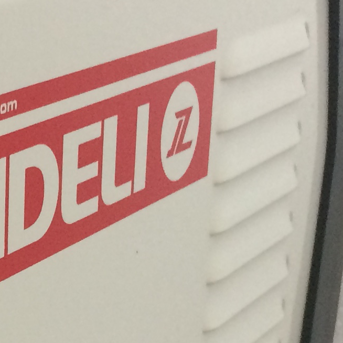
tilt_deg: -17.6
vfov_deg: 13.5
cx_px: -128
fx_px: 1435
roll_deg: +0.1
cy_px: 328
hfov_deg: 13.1
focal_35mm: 128
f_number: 2.2
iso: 200
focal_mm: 4.15
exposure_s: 1/33
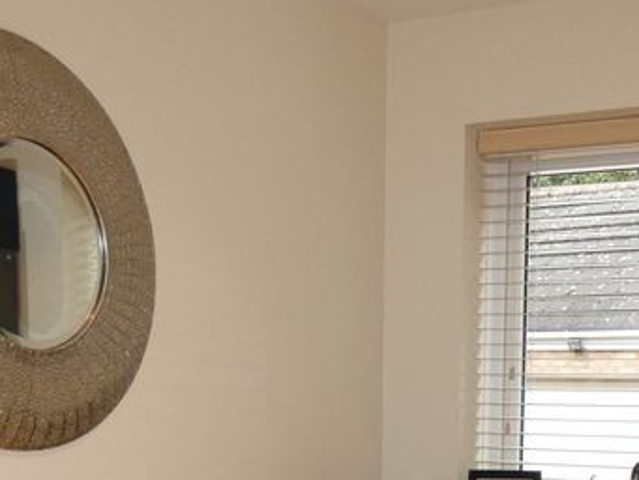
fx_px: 1108
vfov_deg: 22.2
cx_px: 446
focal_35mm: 60
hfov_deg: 31.8
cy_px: 604
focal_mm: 3.6
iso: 250
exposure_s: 1/60
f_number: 2.8
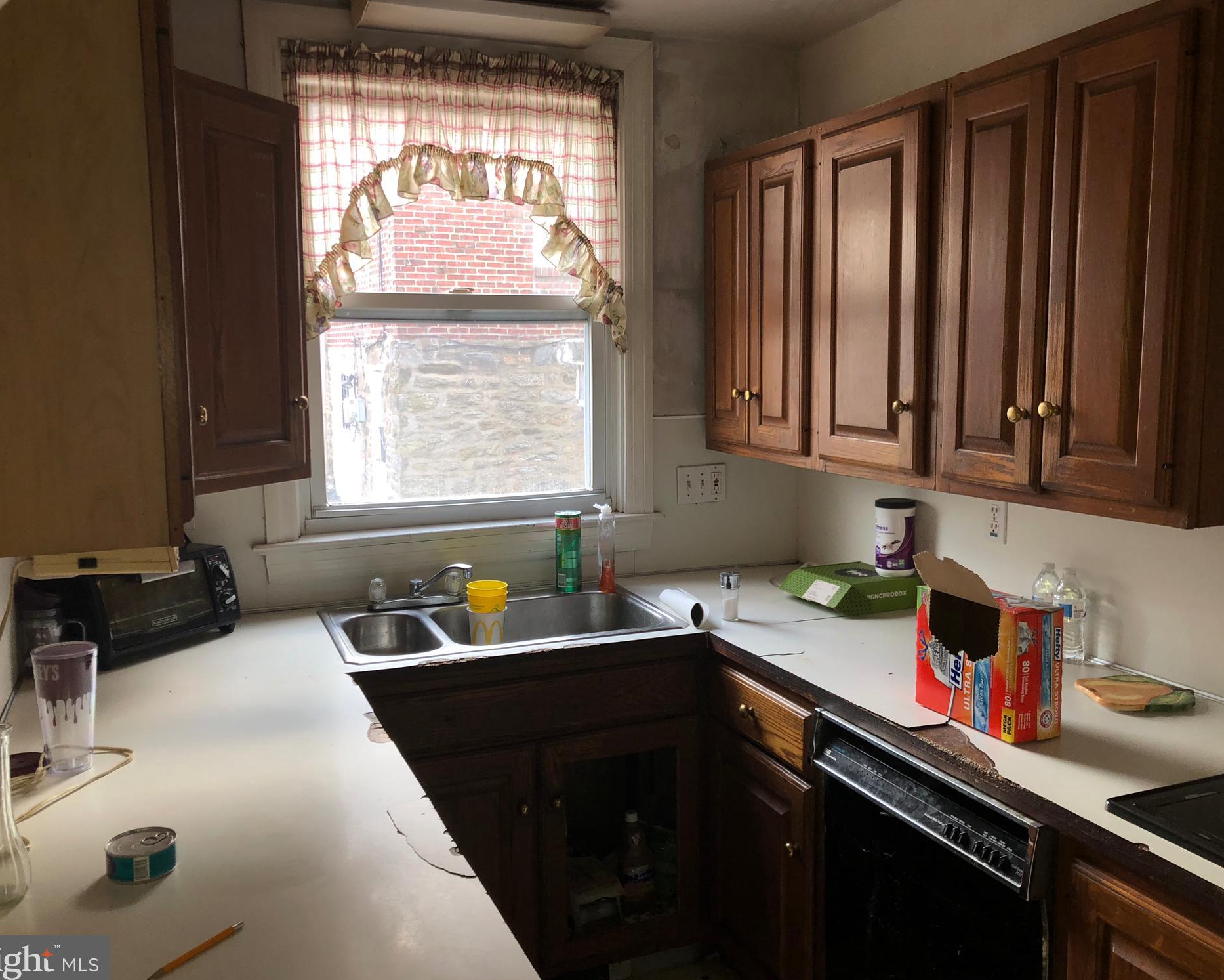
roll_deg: +0.8
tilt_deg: -7.3
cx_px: 617
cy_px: 485
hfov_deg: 58.8
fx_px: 1087
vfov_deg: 48.5
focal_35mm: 30
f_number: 1.8
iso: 20
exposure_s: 1/35
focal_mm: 4
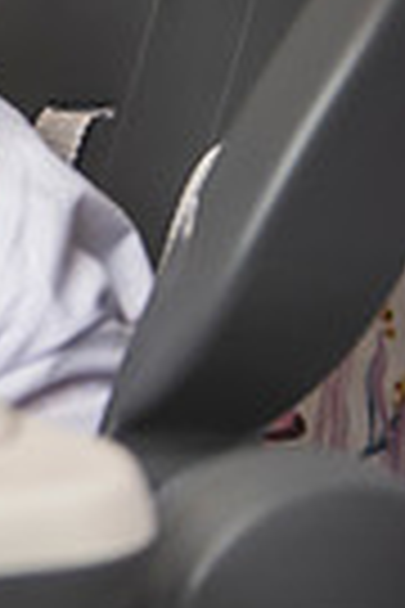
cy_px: 29
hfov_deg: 5.4
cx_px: -886
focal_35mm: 237
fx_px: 3999
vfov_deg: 8.6
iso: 250
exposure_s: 1/160
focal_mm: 55
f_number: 2.8
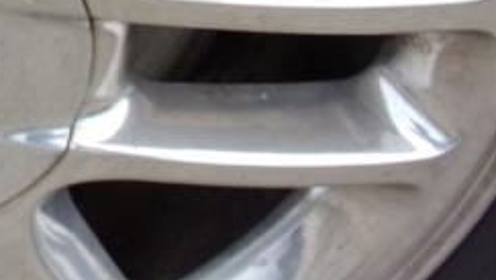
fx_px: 1132
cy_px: -69
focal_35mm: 86
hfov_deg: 22.3
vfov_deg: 13.6
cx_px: -143
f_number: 3.3
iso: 80
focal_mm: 4.3
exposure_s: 1/80
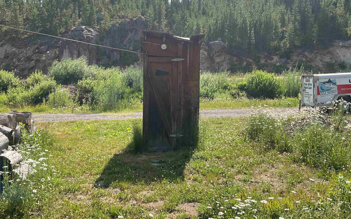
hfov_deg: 58.1
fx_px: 316
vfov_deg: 38.3
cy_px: 105
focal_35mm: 33
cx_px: 172
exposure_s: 1/929
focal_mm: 3
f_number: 1.8
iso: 16
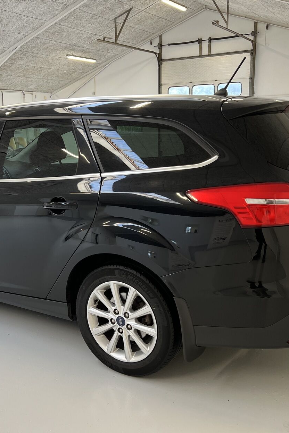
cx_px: 100
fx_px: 445
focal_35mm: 37
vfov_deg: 51.9
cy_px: 222
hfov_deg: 35.7
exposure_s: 1/100
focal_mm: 5.7
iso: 125
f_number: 1.5
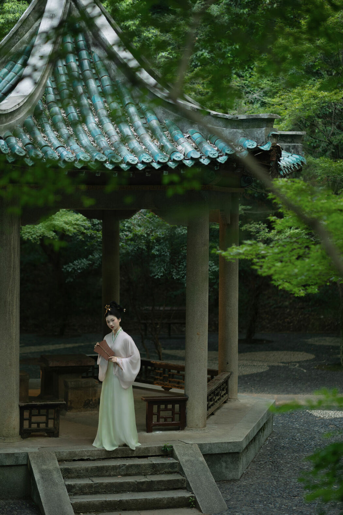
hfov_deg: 16.1
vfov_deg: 23.9
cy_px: 258
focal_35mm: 85
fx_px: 1215
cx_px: 172
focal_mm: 85
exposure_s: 1/40
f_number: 1.8
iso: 100
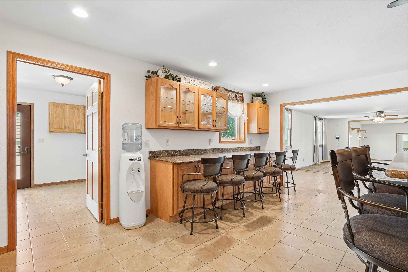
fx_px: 193
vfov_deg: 70.4
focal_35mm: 17
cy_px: 136
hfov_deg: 93.3
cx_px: 204
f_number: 9
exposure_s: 1/8
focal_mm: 17
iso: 400
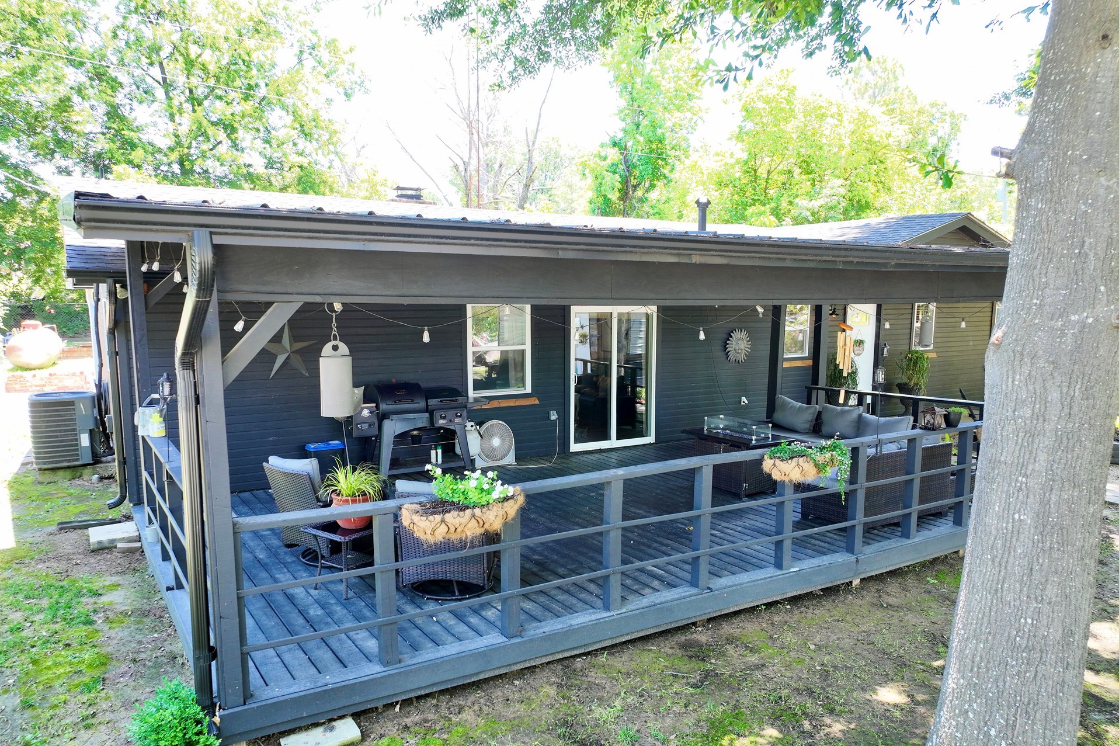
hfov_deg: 71.5
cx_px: 559
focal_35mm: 25
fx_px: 777
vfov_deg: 51.2
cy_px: 416
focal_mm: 12.29
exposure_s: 1/120
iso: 400
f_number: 2.8
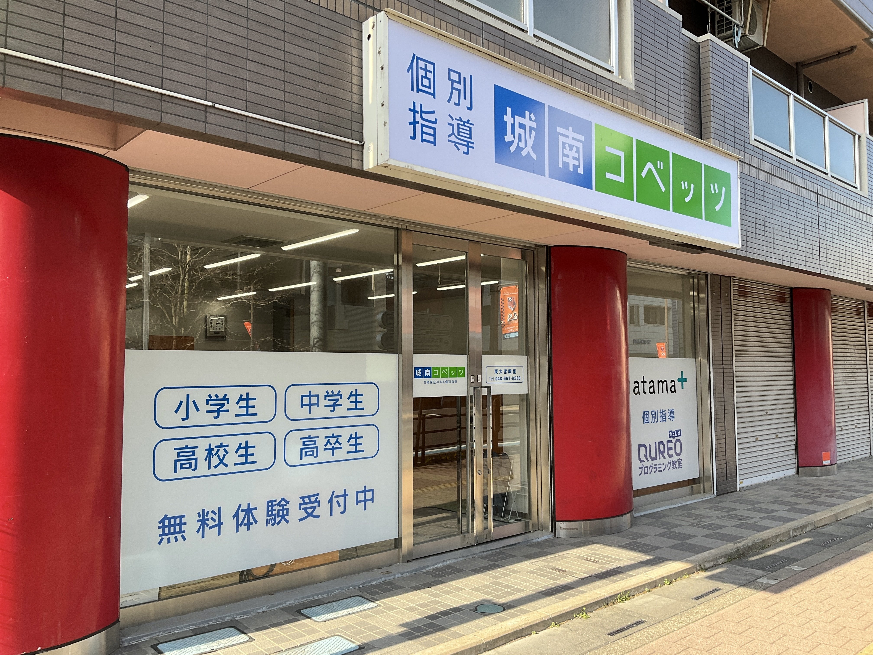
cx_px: 436
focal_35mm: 29
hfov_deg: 61.7
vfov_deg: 48.2
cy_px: 328
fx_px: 731
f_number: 1.8
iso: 25
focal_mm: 3
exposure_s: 1/412
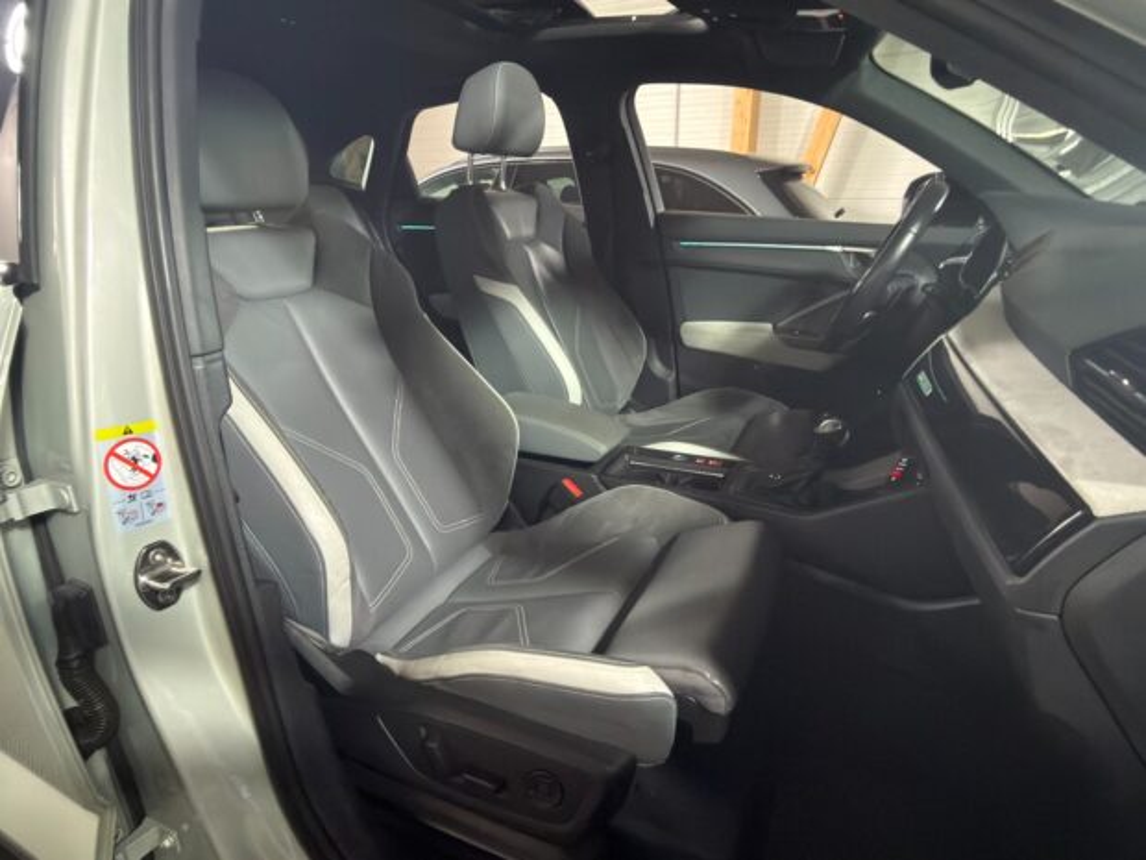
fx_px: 662
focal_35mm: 20
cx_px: 573
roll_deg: +1.2
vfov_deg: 66.0
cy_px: 430
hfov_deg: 81.7
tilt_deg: -20.1
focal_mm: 2.22
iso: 400
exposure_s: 1/17
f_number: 2.2
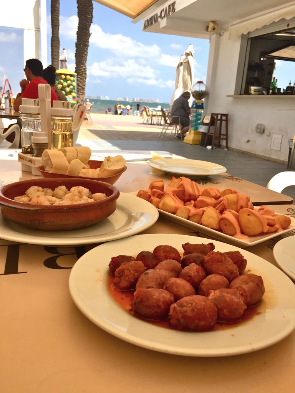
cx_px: 148
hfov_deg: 48.2
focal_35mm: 29
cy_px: 196
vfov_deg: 61.7
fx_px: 330
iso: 32
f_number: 2.2
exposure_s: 1/1980
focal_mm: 4.15
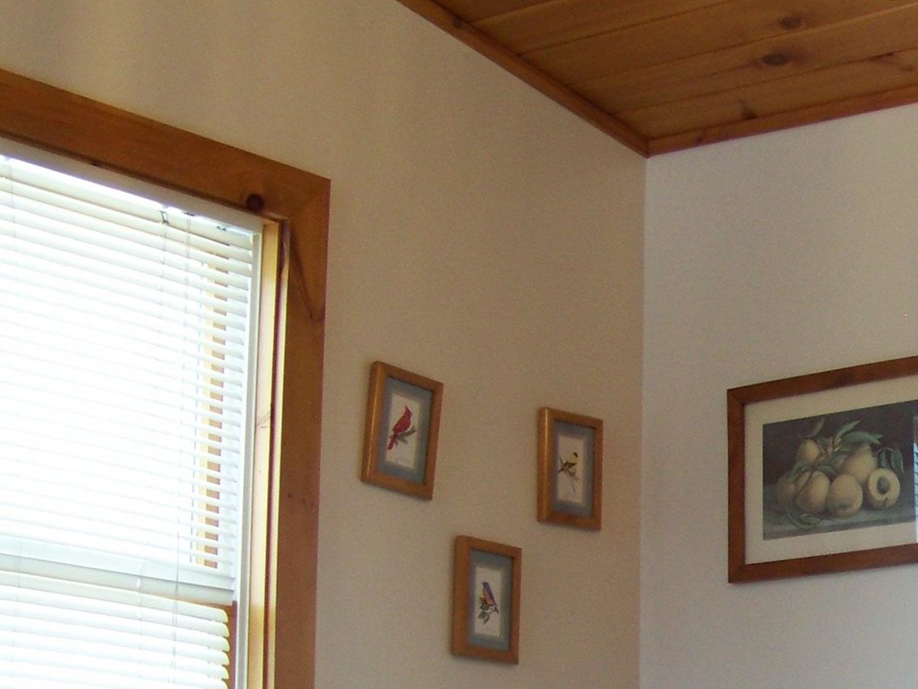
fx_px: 2572
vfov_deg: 15.0
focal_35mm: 97
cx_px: 1032
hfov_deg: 19.3
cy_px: 660
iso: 98
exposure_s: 1/30
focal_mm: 5.85
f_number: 2.8
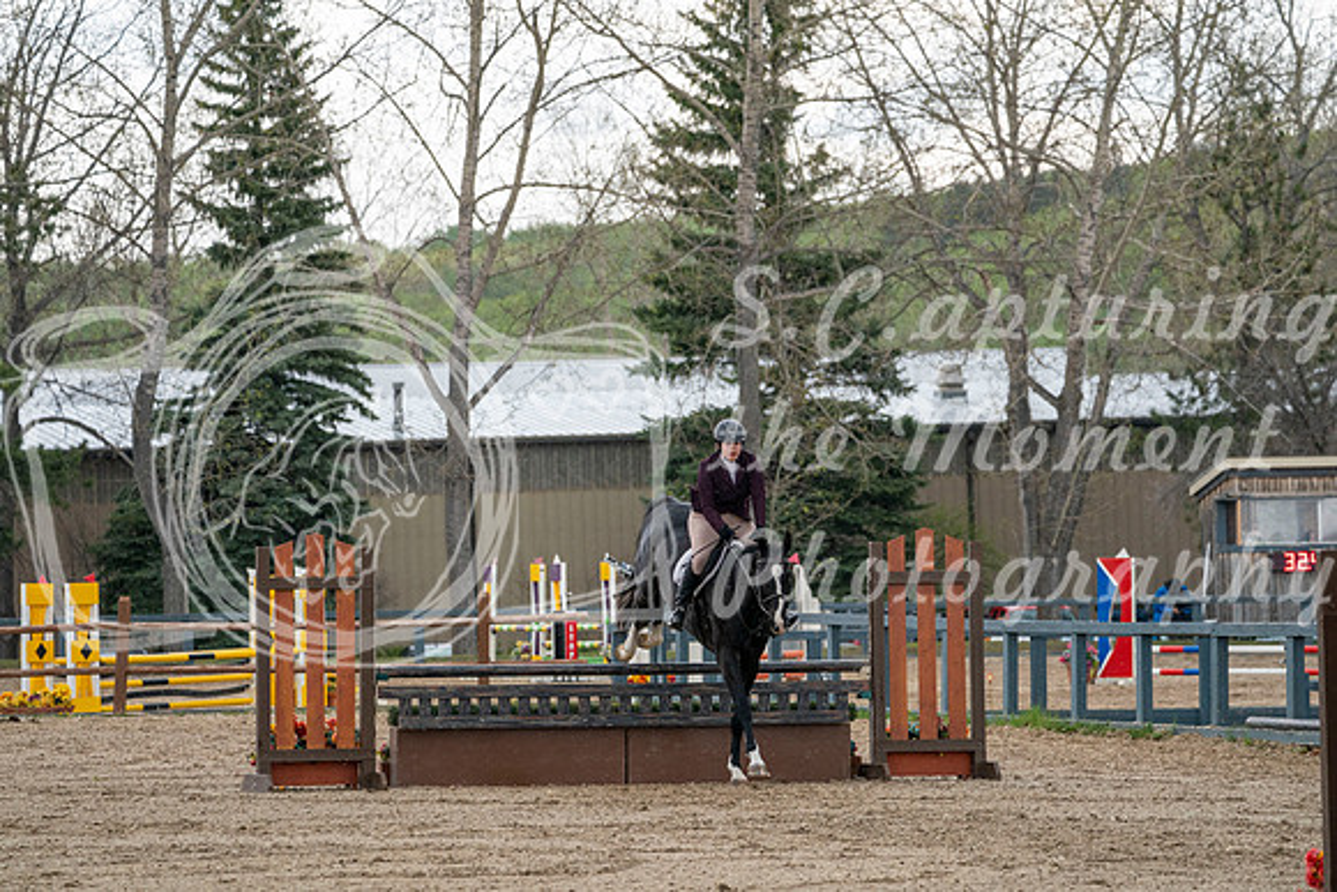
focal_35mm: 221
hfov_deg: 9.3
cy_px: 446
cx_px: 668
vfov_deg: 6.2
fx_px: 8209
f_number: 5.6
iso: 1600
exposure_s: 1/1250
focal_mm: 221
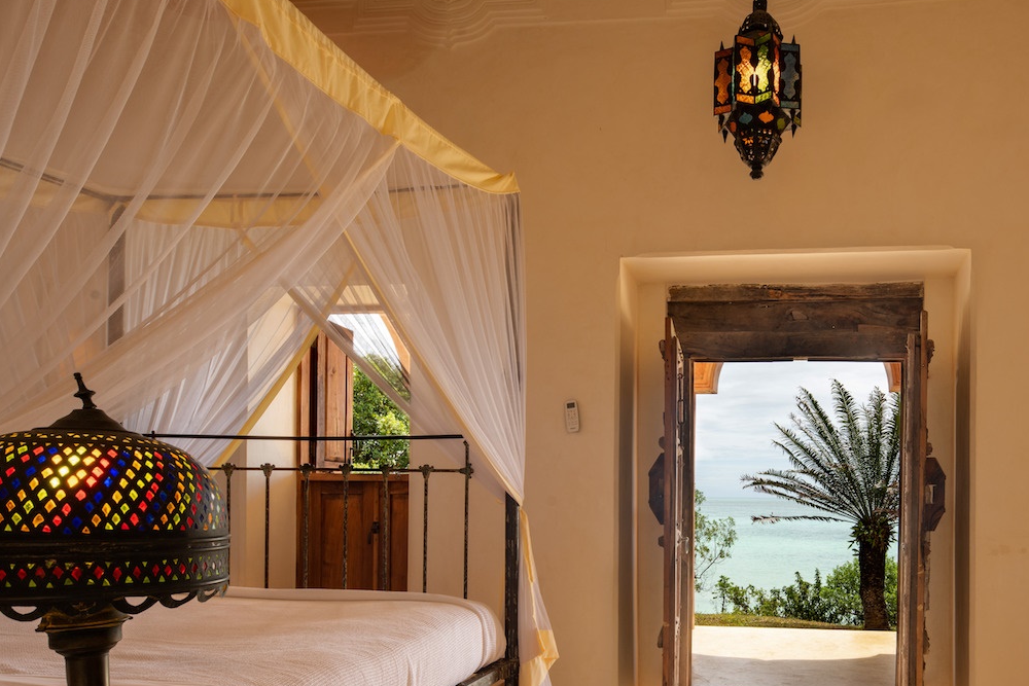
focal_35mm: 27
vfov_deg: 46.5
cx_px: 716
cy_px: 499
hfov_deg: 64.9
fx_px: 772
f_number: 11
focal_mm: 18
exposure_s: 1/250
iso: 200
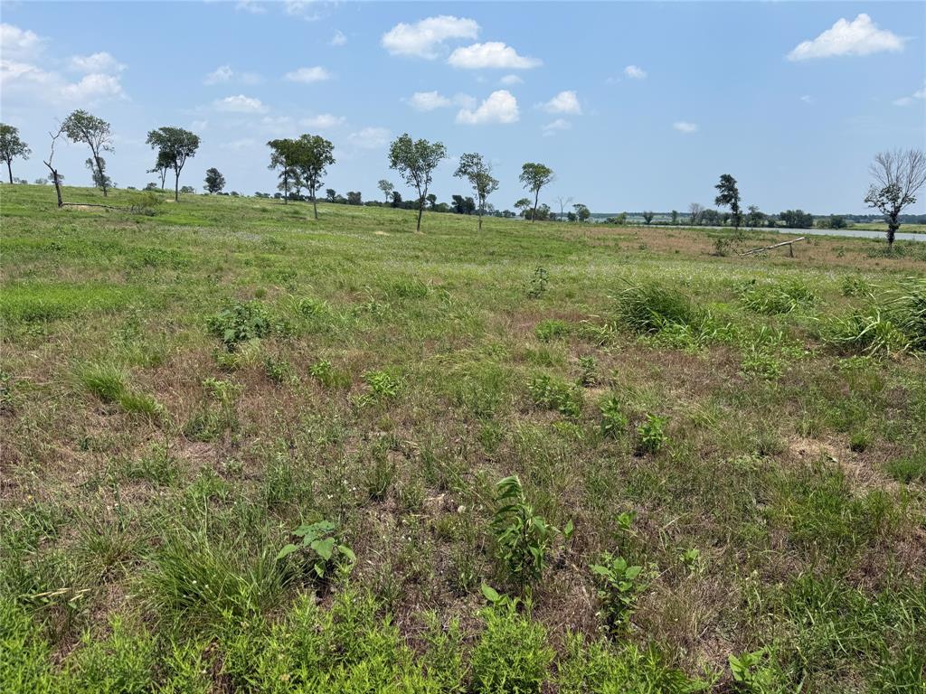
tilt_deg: -10.8
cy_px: 347
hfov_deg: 71.6
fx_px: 642
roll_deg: -3.6
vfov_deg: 56.8
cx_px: 463
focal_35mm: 24
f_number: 1.78
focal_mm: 6.76
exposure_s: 1/5319
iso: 80
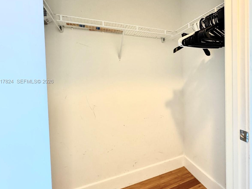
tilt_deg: -2.6
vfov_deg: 68.4
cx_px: 158
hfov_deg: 83.0
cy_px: 82
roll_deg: +1.5
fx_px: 138
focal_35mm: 19
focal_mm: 2.22
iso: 320
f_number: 2.2
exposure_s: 1/120
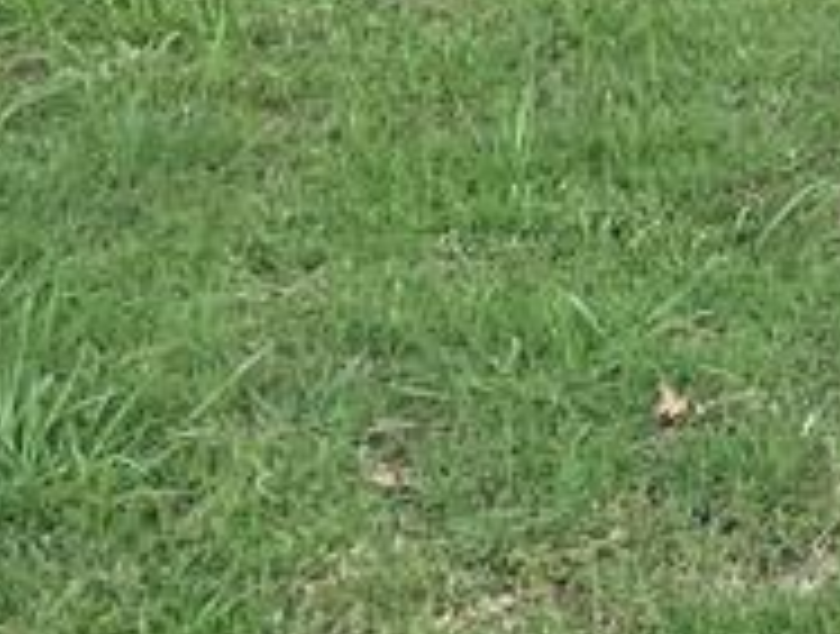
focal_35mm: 142
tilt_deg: -1.9
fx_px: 3452
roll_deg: -0.5
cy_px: -638
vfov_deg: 9.7
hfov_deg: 11.5
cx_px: 1985
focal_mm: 4.2
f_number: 1.6
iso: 64
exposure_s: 1/121
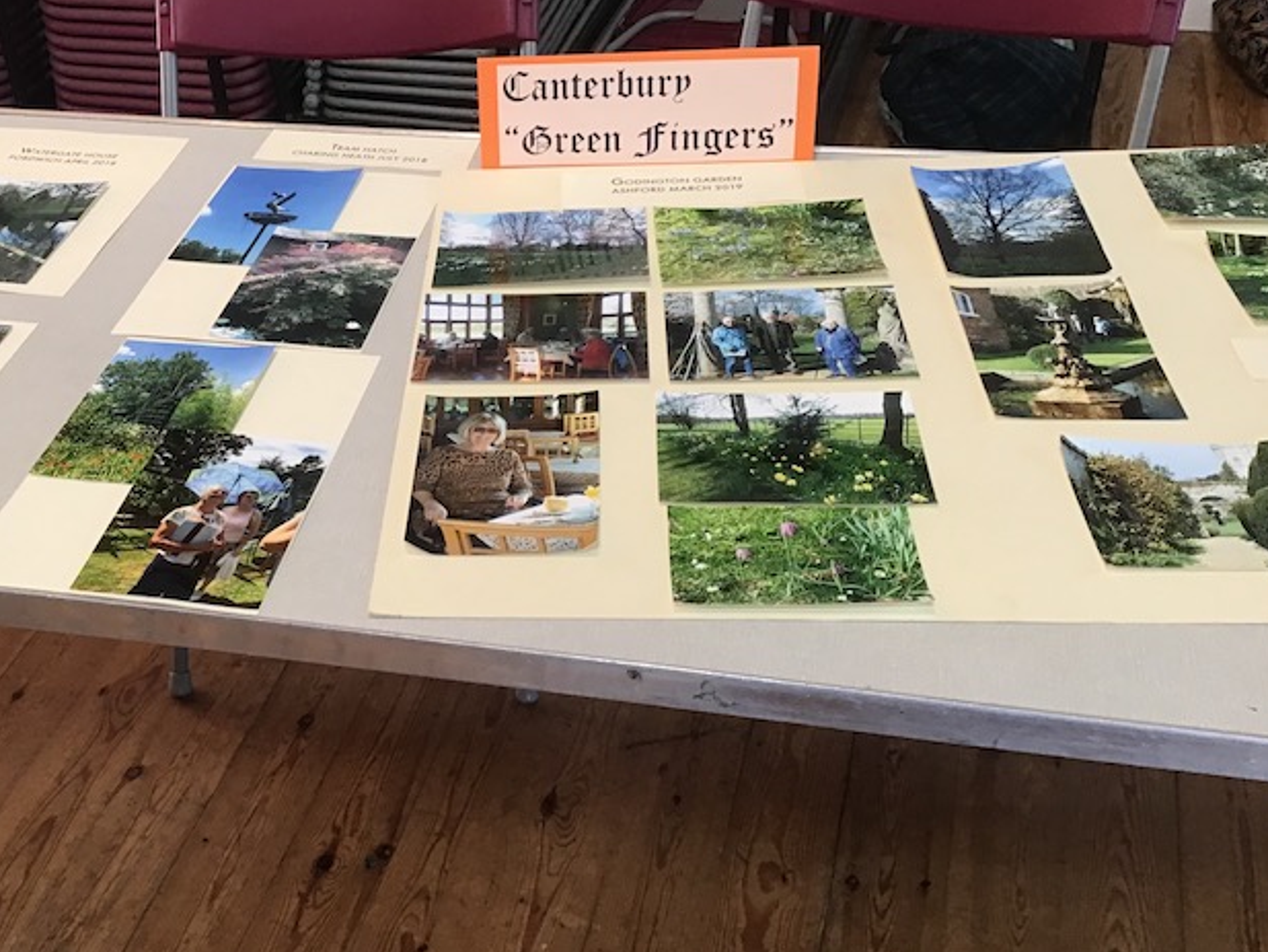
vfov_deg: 35.1
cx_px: 456
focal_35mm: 41
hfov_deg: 45.3
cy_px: 454
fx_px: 1502
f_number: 2.4
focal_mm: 3.3
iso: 100
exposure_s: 1/33
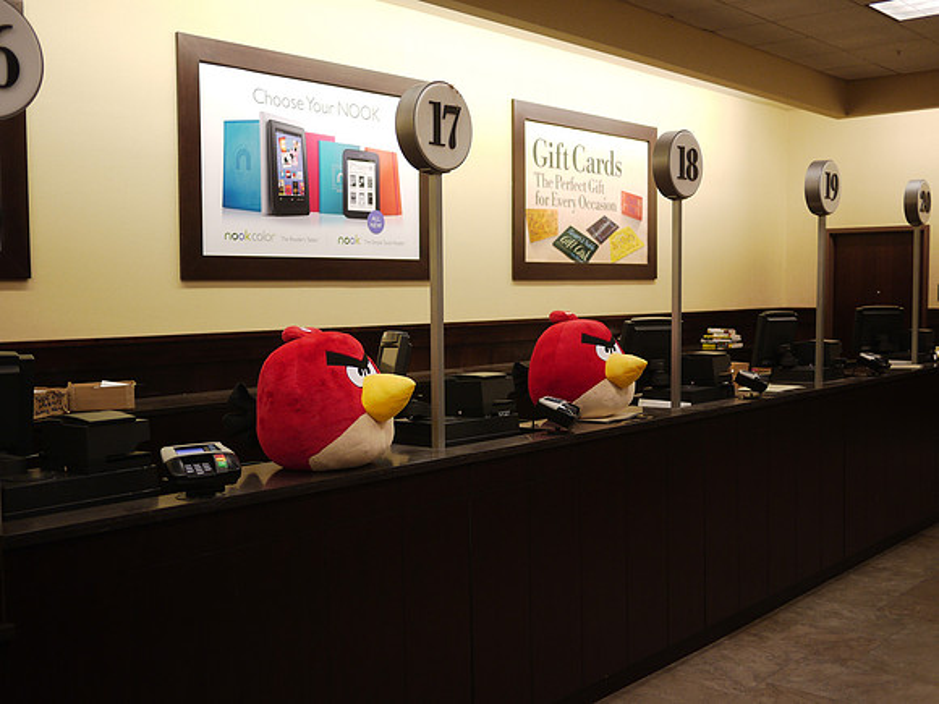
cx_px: 470
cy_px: 352
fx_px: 1085
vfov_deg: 36.0
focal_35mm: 40
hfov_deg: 46.8
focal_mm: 20
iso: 160
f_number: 1.7
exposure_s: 1/125
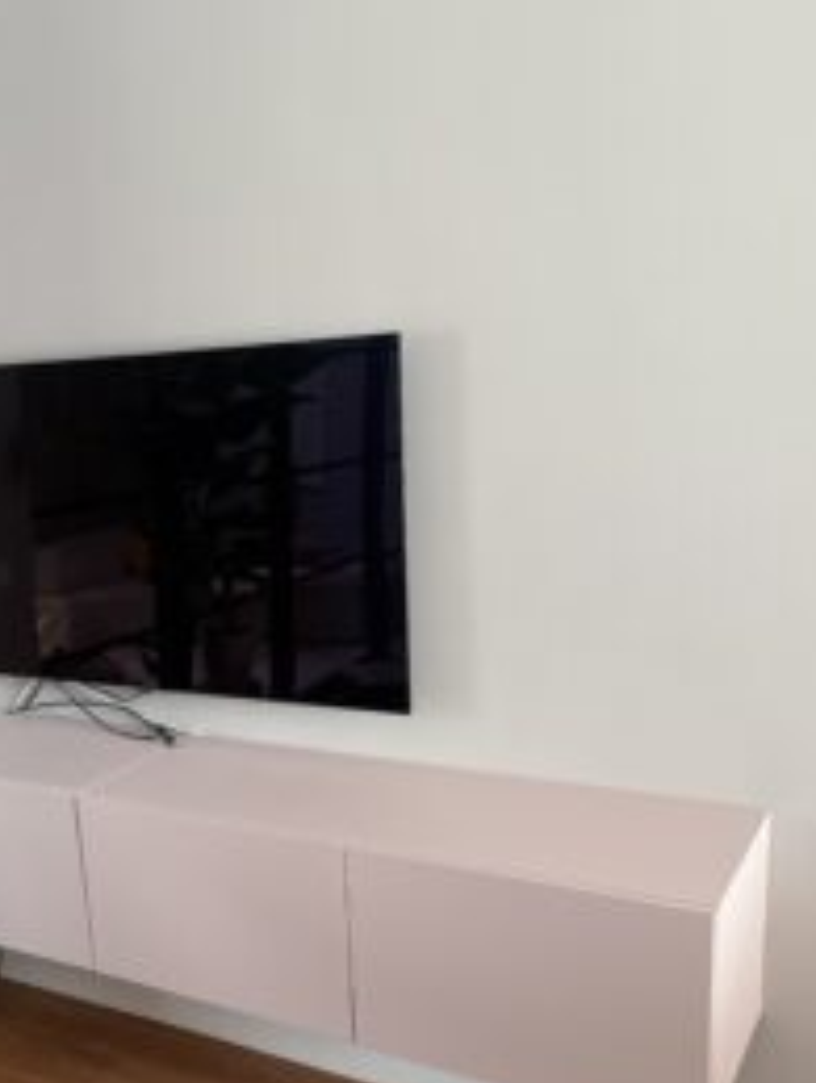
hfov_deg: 38.3
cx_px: 268
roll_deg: +3.4
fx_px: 1160
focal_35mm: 37
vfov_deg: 49.5
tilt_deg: -15.3
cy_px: 686
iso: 500
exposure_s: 1/59
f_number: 1.78
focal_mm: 6.76
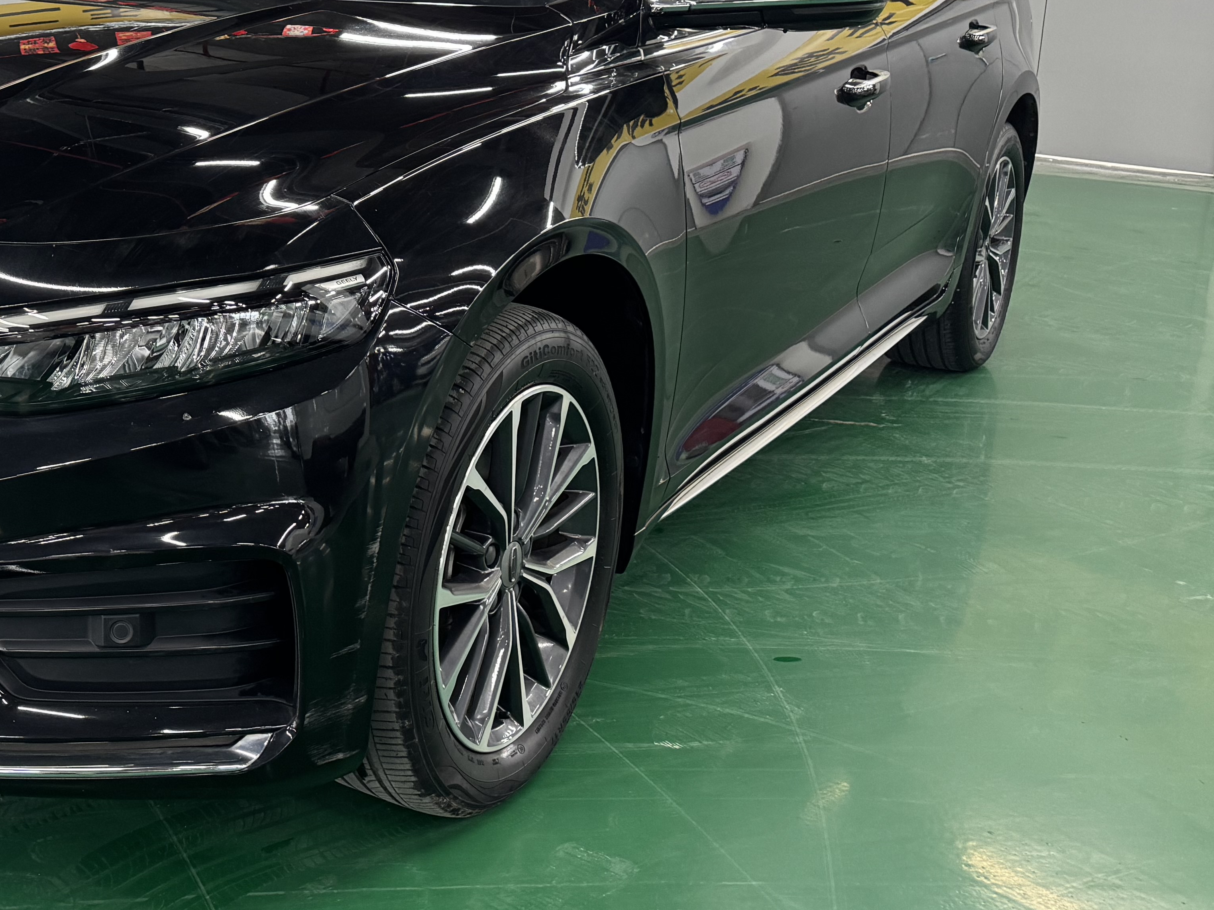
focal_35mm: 45
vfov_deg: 31.8
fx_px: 1578
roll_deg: -0.1
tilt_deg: -11.2
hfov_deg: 38.7
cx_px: 91
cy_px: 280
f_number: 1.78
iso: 320
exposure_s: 1/60
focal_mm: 6.76
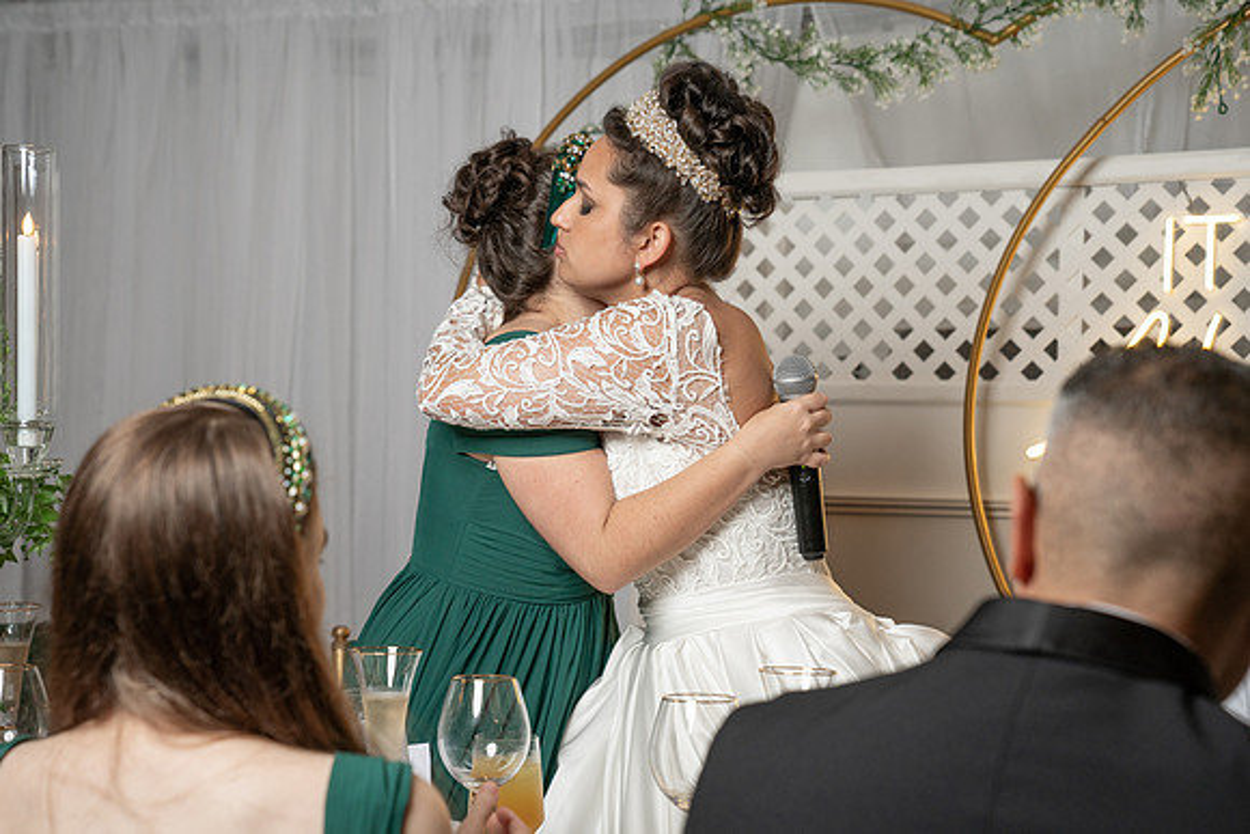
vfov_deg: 19.9
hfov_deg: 29.5
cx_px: 564
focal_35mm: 68
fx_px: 2373
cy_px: 458
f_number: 4
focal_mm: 61
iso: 500
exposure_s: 1/200
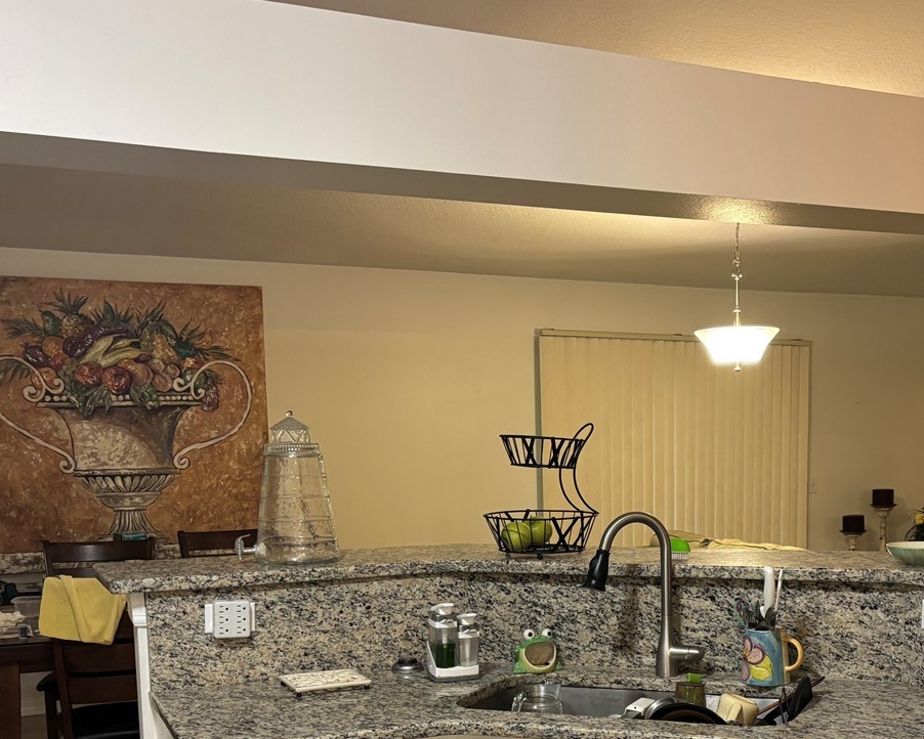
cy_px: 568
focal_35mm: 45
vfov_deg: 32.7
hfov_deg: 40.5
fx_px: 1231
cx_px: 632
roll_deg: +0.5
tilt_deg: -7.0
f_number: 1.6
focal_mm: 5.96
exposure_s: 1/60
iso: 250
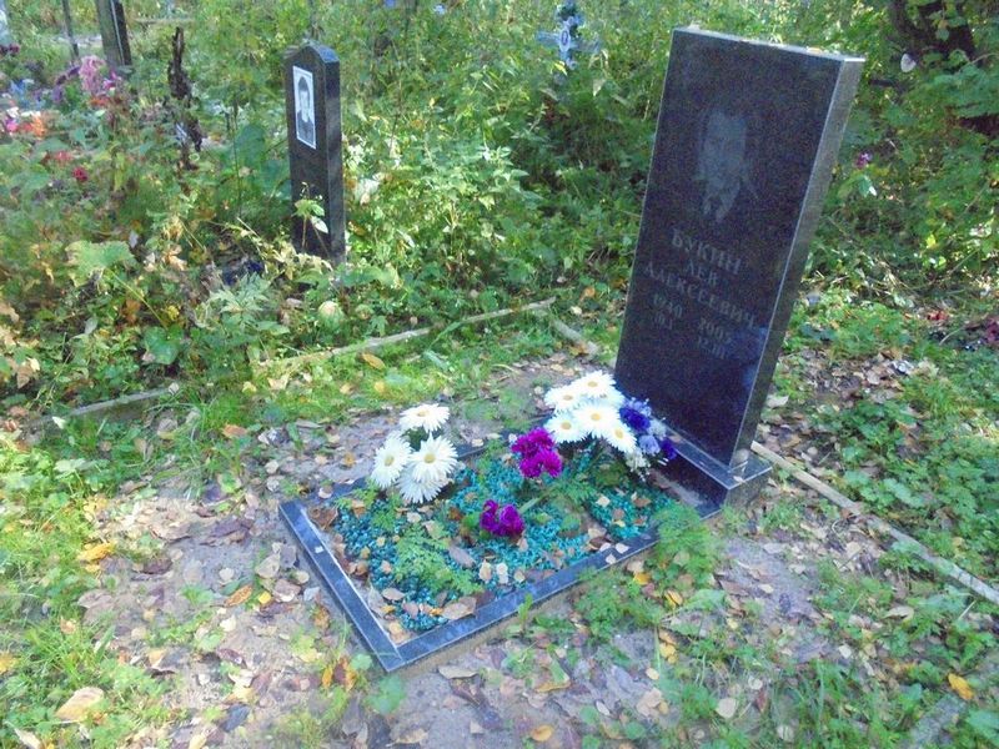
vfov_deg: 53.1
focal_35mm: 26
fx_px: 750
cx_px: 500
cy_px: 374
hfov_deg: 67.3
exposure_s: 1/200
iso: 1000
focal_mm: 4.6
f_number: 3.5
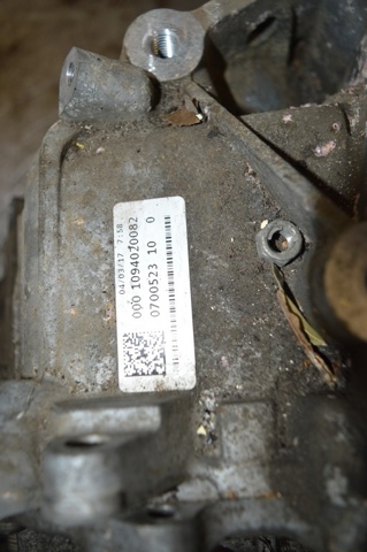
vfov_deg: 59.5
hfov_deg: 41.6
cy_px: 276
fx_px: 483
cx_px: 184
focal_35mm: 32
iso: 500
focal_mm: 21
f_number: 3.8
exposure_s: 1/60
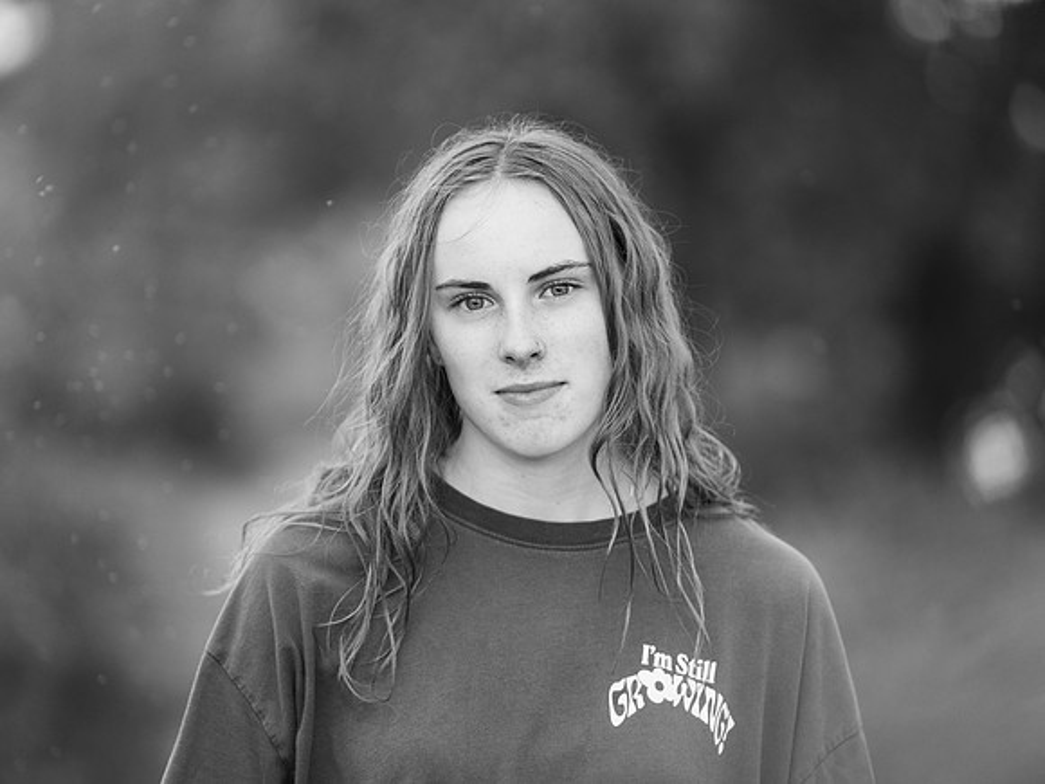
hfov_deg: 11.1
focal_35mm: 179
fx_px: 5391
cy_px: 392
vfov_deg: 8.3
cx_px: 522
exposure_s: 1/160
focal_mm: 165
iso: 800
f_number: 2.8
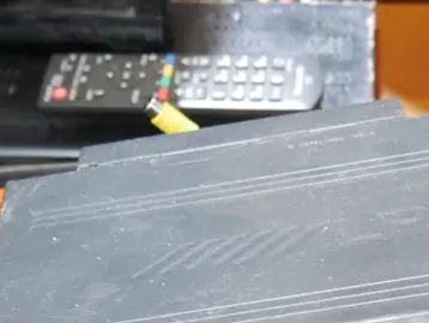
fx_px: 992
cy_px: 439
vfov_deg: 17.2
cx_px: 278
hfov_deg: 24.3
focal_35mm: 80
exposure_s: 1/60
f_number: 4.5
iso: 2000
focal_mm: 14
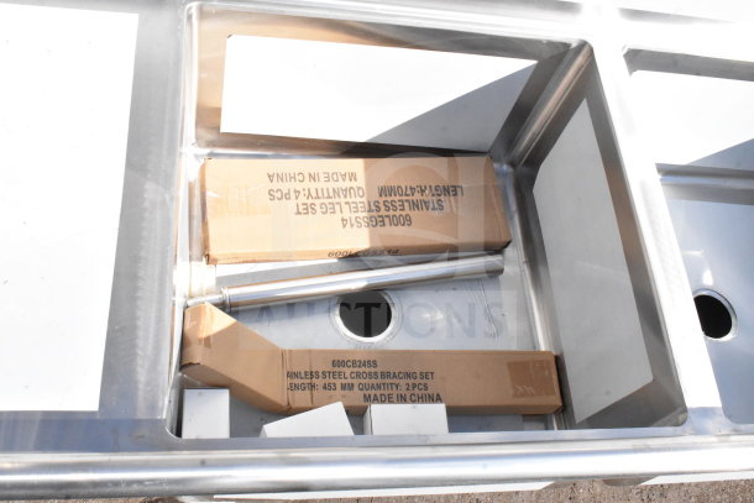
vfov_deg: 35.5
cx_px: 377
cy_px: 252
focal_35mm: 38
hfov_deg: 51.3
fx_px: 786
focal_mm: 25
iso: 6400
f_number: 22
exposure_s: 1/2000
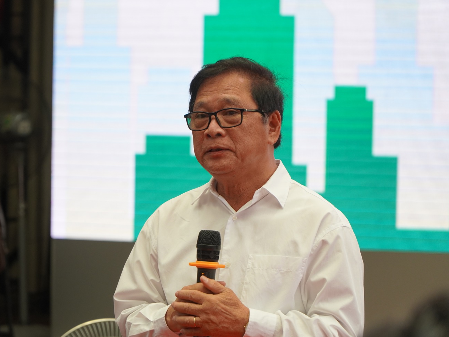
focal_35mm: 172
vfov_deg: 8.7
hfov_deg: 11.5
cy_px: 169
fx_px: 2225
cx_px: 197
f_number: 4
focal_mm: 105
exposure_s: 1/200
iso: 640
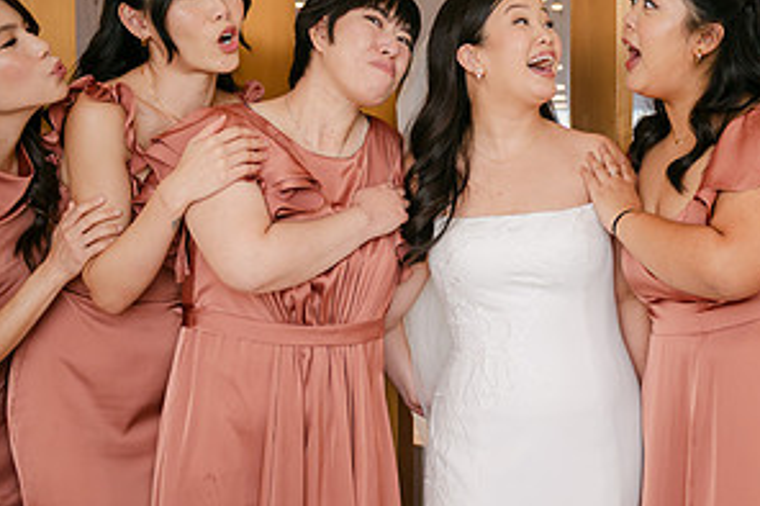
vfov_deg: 24.2
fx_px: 1182
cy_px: 244
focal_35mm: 56
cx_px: 557
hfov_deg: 35.0
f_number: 2.8
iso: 280
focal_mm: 28
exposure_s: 1/250
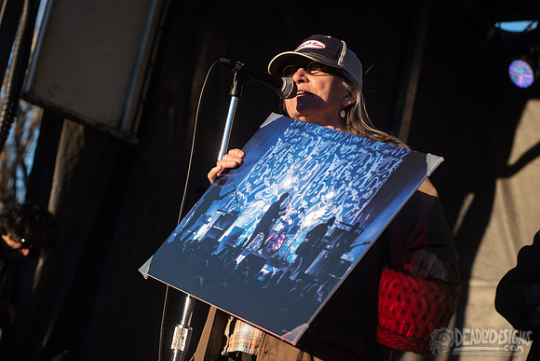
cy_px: 145
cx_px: 305
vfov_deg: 13.3
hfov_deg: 19.8
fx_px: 1547
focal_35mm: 103
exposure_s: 1/250
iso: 125
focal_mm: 86
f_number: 6.3
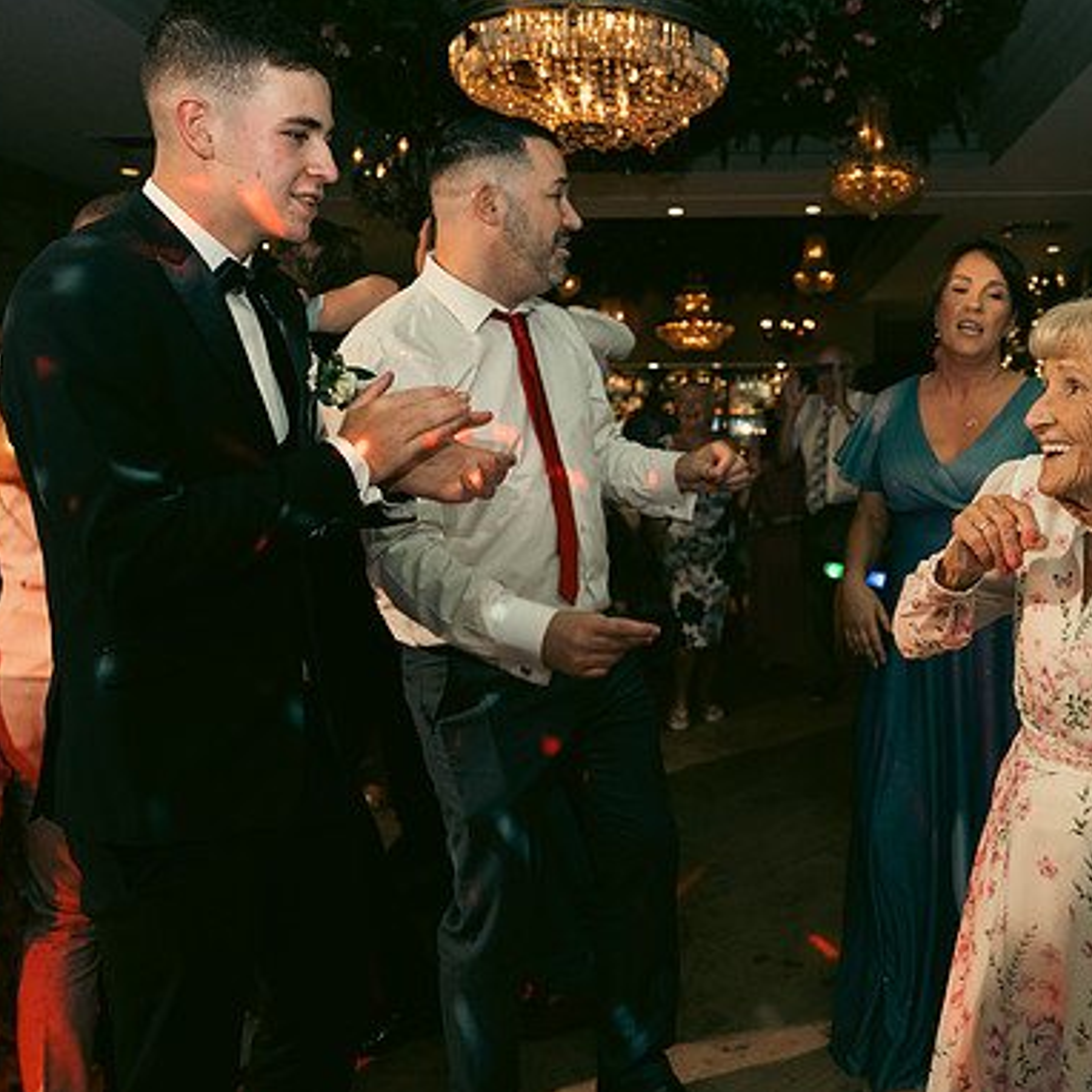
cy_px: 545
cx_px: 740
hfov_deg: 51.4
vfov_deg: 52.5
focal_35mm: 31
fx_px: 1106
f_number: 3.5
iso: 2500
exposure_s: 1/160
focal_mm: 24
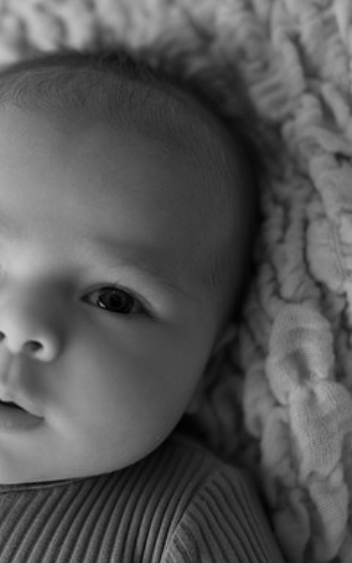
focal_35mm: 77
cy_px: 281
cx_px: 73
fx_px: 1182
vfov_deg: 26.8
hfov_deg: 16.8
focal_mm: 50
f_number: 2.8
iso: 100
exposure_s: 1/160
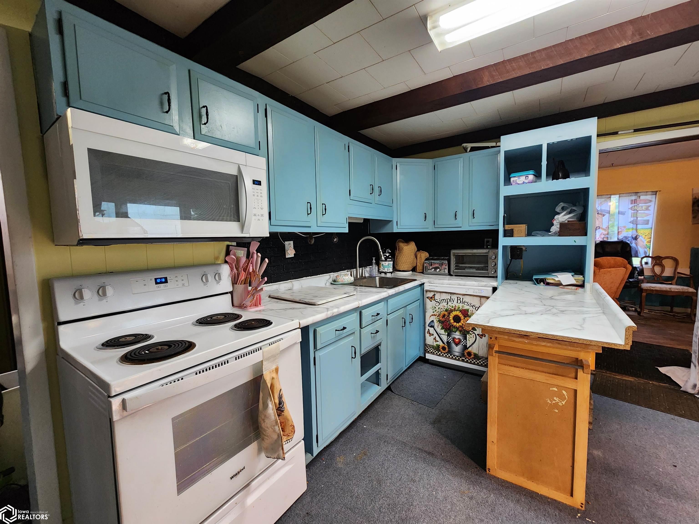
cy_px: 262
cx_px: 350
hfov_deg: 106.2
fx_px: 263
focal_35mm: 13
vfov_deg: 89.9
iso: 320
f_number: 2.2
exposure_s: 1/40
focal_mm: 2.2
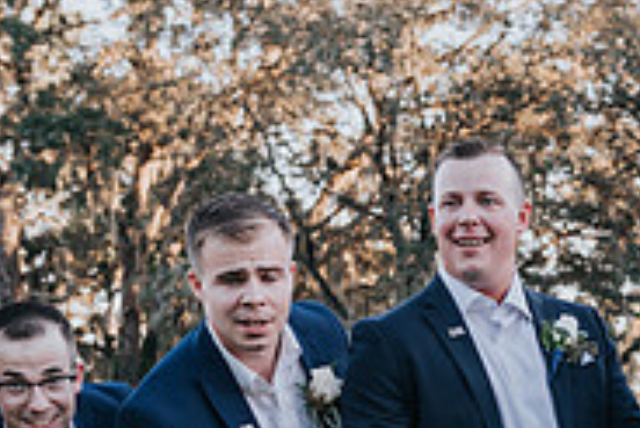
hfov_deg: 15.8
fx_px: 2259
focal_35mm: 127
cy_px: 609
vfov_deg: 10.5
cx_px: 659
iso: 200
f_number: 4.5
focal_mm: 38
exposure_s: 1/200
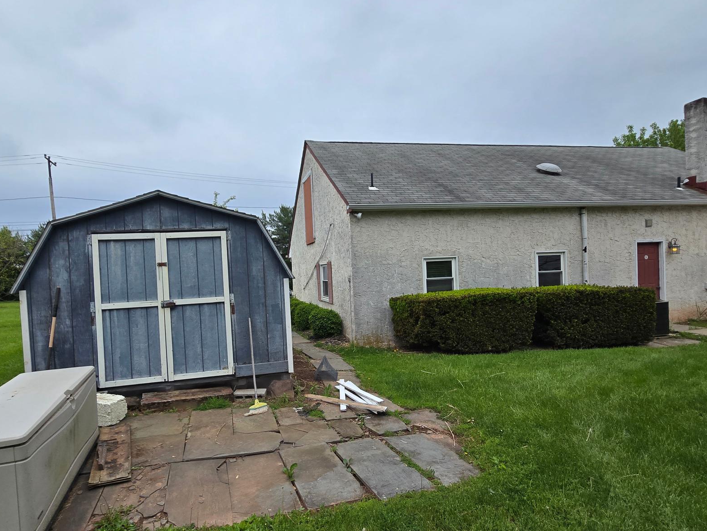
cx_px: 298
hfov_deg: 90.3
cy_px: 286
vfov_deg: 74.6
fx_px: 347
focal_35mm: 17
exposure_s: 1/2371
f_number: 2.2
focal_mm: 2.2
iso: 50
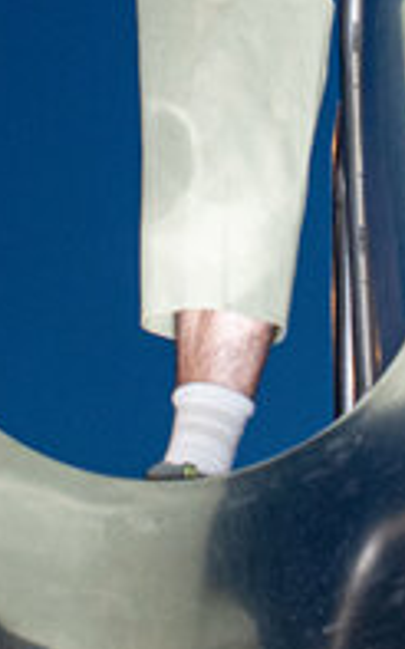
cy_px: -40
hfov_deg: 9.4
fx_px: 2457
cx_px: 153
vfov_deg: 14.7
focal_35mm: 139
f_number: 5
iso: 800
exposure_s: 1/30
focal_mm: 28
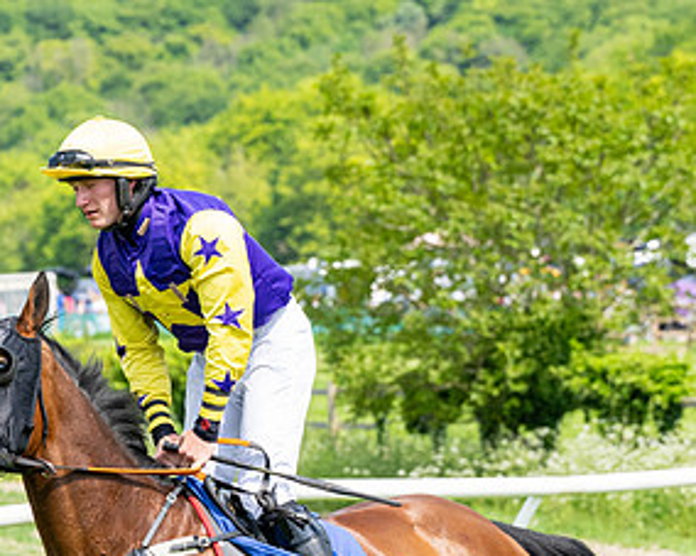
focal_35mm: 293
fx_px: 6033
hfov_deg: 6.6
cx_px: 256
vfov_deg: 5.3
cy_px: 453
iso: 400
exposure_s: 1/2000
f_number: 5
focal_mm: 98
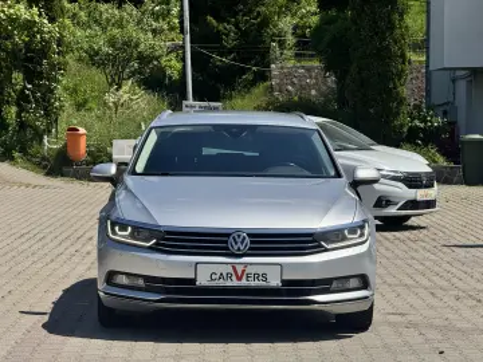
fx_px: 1674
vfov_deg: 12.3
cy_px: 181
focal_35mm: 120
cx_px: 242
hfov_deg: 16.4
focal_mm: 15.66
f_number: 2.8
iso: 50
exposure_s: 1/3690
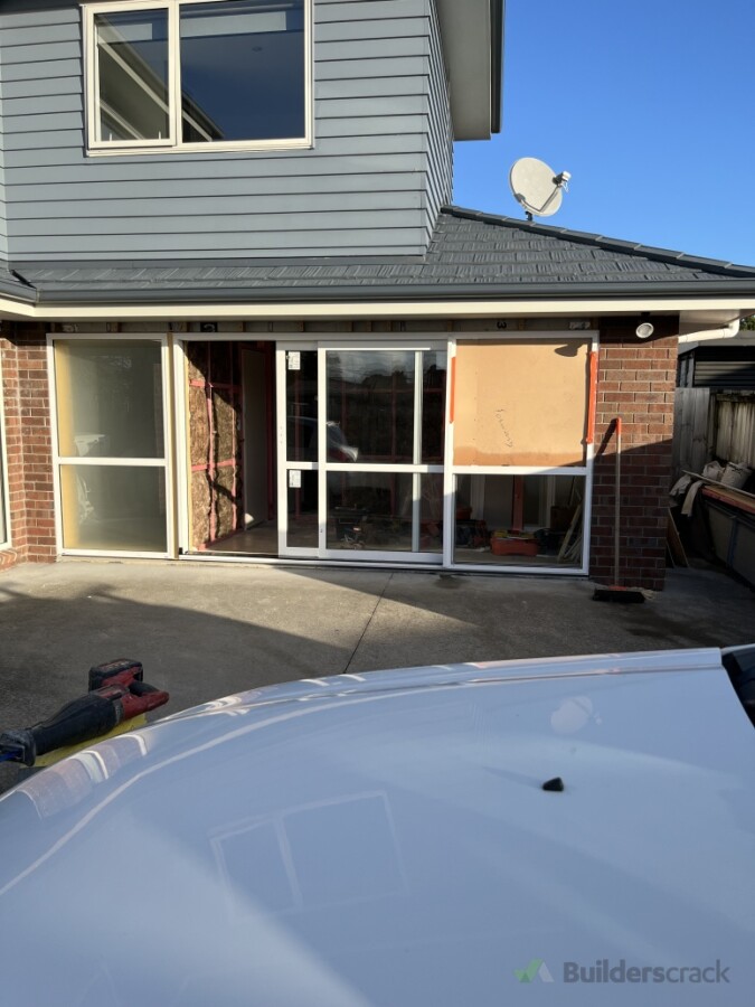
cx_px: 378
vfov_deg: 67.3
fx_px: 756
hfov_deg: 53.1
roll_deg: +1.5
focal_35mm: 26
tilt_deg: -7.0
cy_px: 504
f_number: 1.6
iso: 50
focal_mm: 5.1
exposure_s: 1/1957
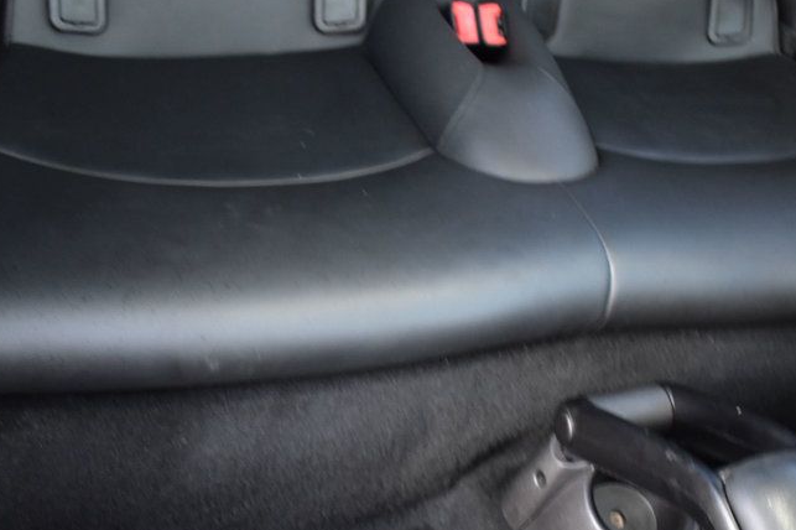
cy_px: 376
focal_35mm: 43
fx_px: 950
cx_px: 458
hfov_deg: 45.3
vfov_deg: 30.8
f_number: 3.5
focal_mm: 18
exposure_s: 1/4
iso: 1600
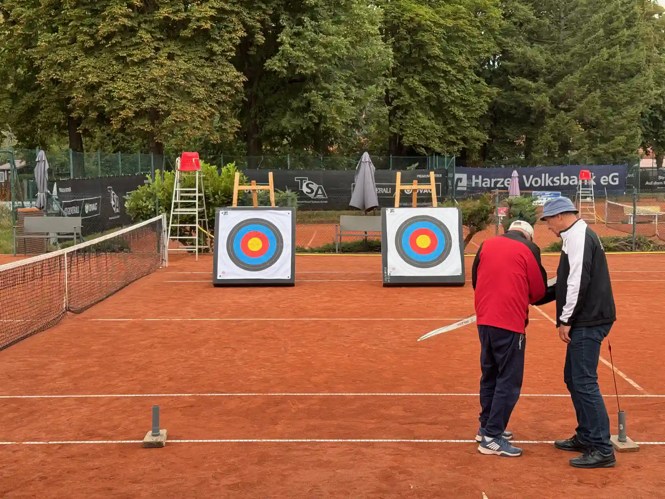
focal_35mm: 48
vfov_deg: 30.3
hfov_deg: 39.7
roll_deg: -0.3
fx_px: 922
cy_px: 250
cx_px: 332
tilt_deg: -5.3
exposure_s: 1/404
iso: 64
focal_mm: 6.76
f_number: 1.78
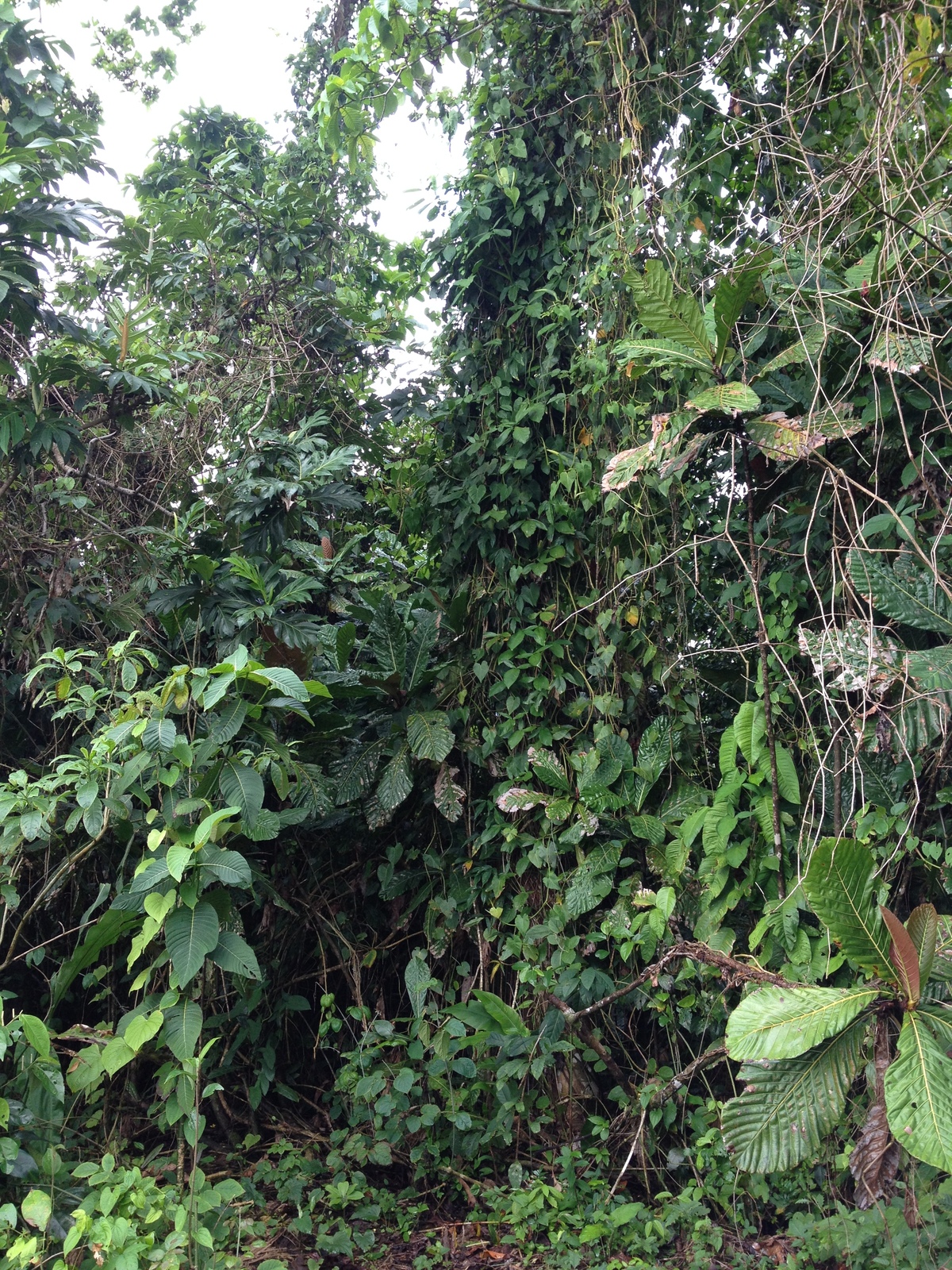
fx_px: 1283
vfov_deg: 52.6
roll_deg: +0.5
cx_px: 476
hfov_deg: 40.7
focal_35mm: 35
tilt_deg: +10.5
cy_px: 635
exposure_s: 1/120
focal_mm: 4.28
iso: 64
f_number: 2.4
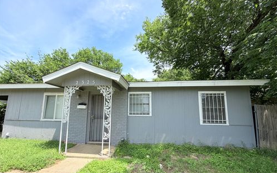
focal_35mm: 15
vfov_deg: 74.4
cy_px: 98
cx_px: 139
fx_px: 113
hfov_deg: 101.5
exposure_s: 1/770
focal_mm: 2.22
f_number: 2.2
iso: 40
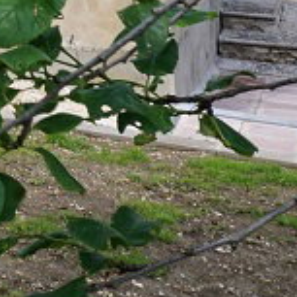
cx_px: -459
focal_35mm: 120
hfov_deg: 11.5
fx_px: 1165
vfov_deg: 13.2
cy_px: -229
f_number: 10
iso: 100
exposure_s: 1/80
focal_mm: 16
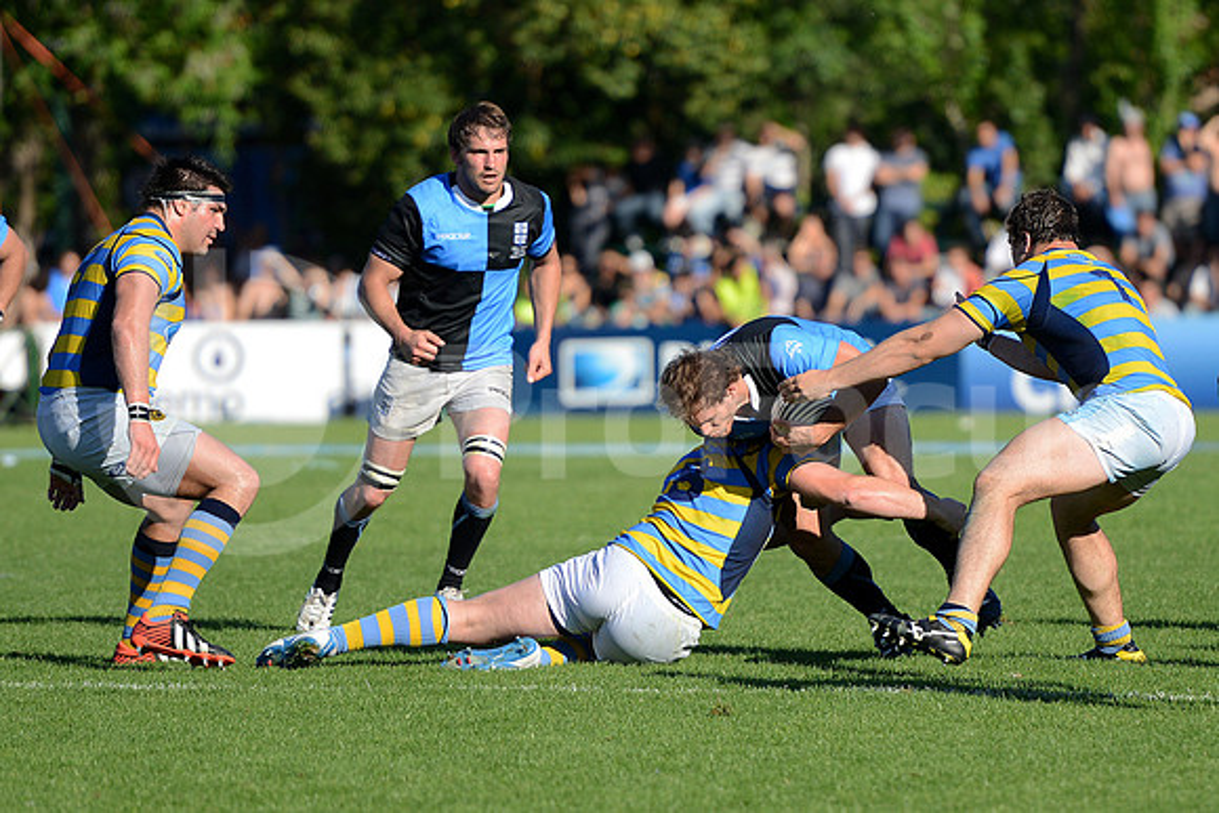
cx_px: 610
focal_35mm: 195
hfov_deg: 10.5
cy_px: 406
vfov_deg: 7.0
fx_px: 6604
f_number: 2.8
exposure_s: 1/2500
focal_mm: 195
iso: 320
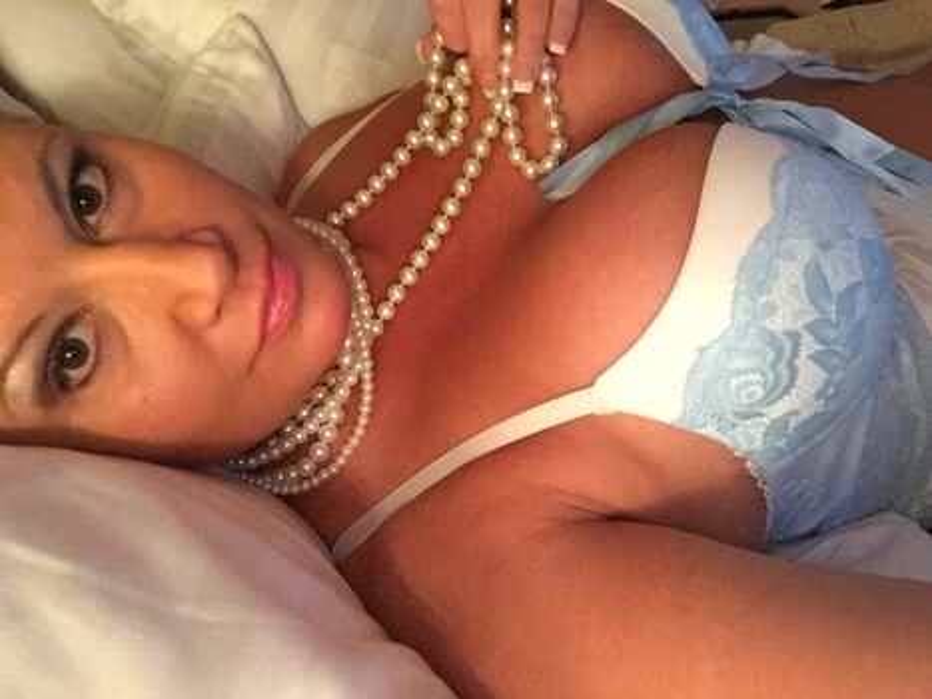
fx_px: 834
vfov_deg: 45.4
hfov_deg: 58.4
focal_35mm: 31
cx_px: 466
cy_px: 350
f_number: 2.2
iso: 640
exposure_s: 1/15
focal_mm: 2.65
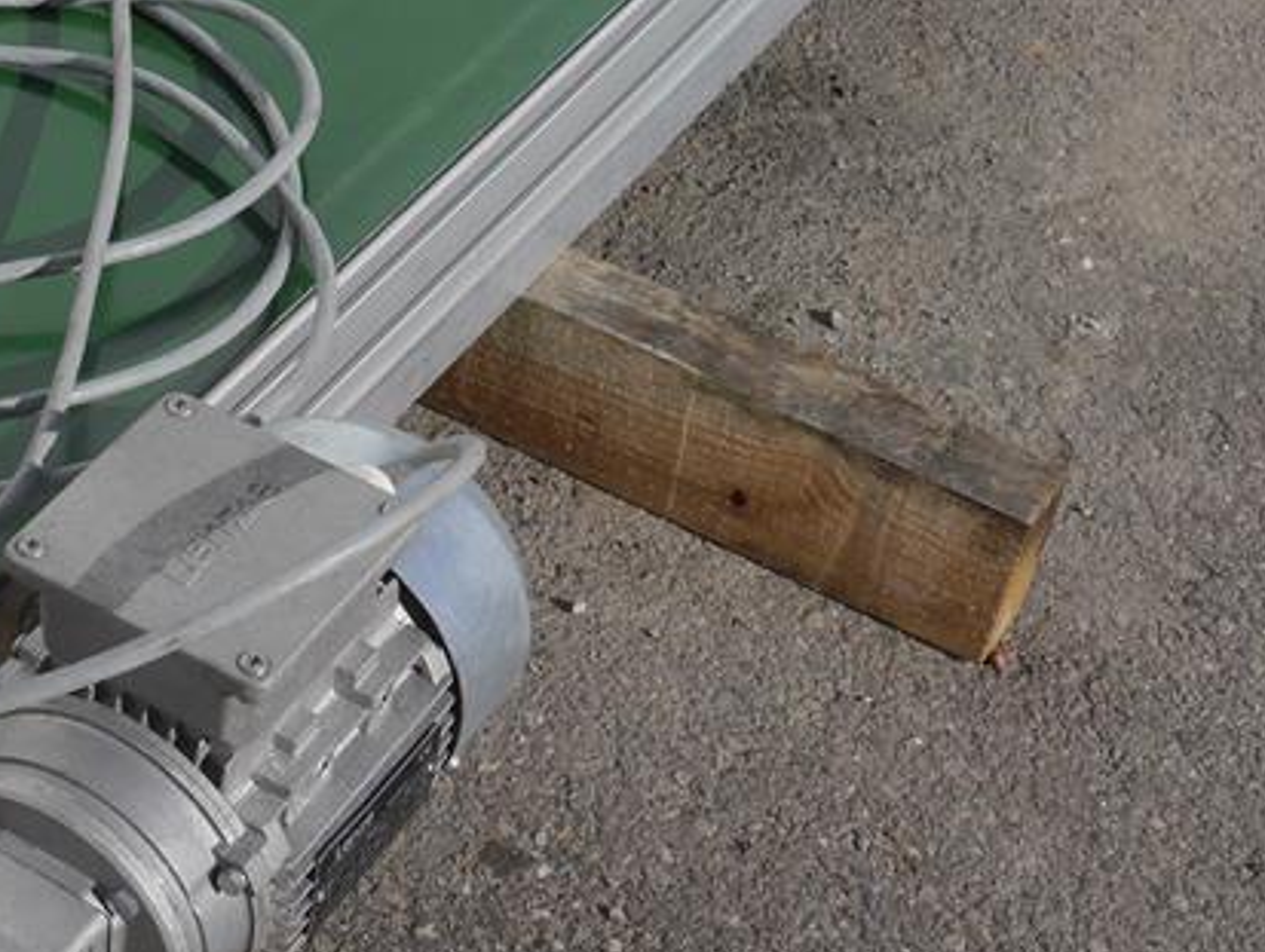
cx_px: 110
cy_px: 533
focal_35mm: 89
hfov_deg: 21.5
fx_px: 3257
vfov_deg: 16.6
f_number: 10
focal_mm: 18
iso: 160
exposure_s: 1/500
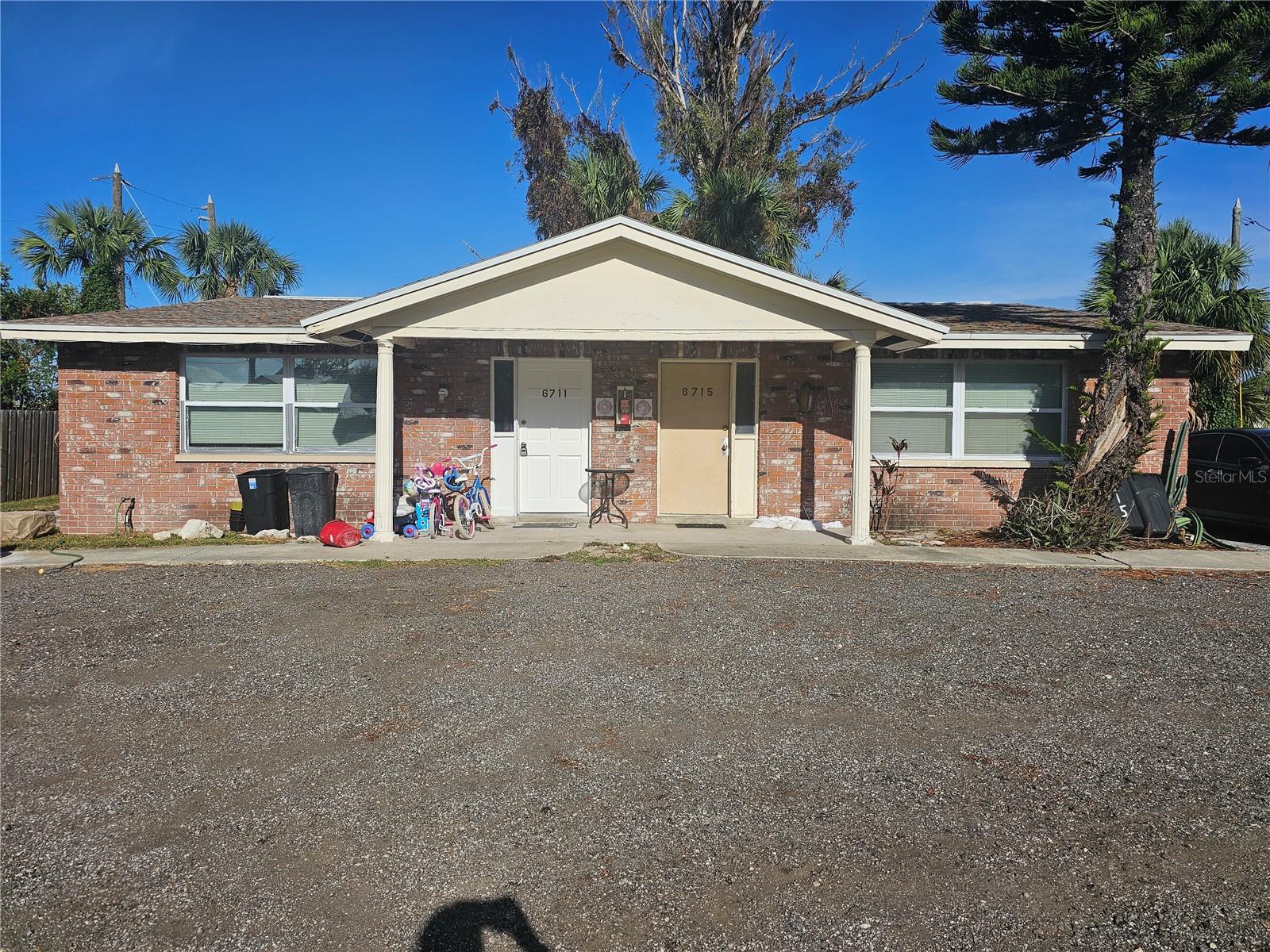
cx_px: 635
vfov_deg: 58.9
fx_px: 844
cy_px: 476
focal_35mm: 23
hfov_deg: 73.9
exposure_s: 1/2000
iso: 16
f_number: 1.7
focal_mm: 6.3
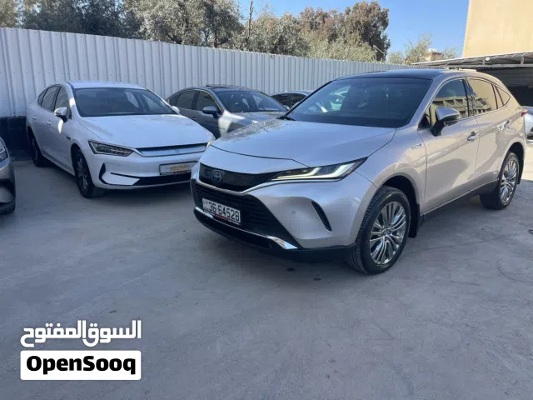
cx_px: 266
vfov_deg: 54.9
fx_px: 385
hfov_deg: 69.4
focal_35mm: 25
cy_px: 200
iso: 32
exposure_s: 1/887
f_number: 1.6
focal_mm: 5.1
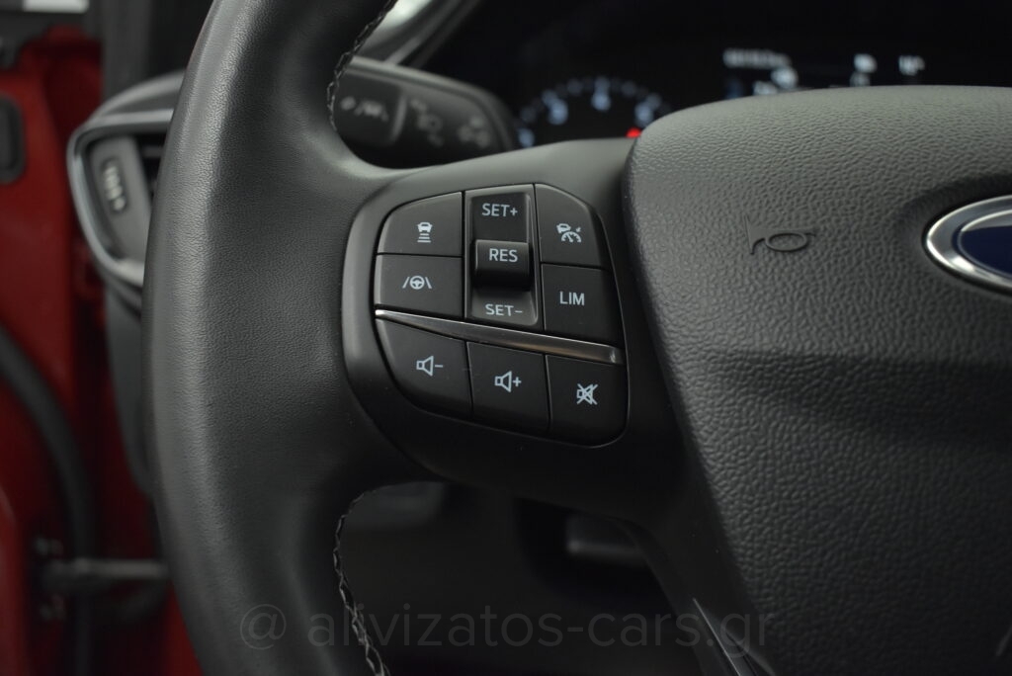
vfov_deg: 40.0
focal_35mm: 33
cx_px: 506
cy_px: 338
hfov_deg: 57.2
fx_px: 928
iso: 1600
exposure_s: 1/80
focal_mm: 22
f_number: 3.8
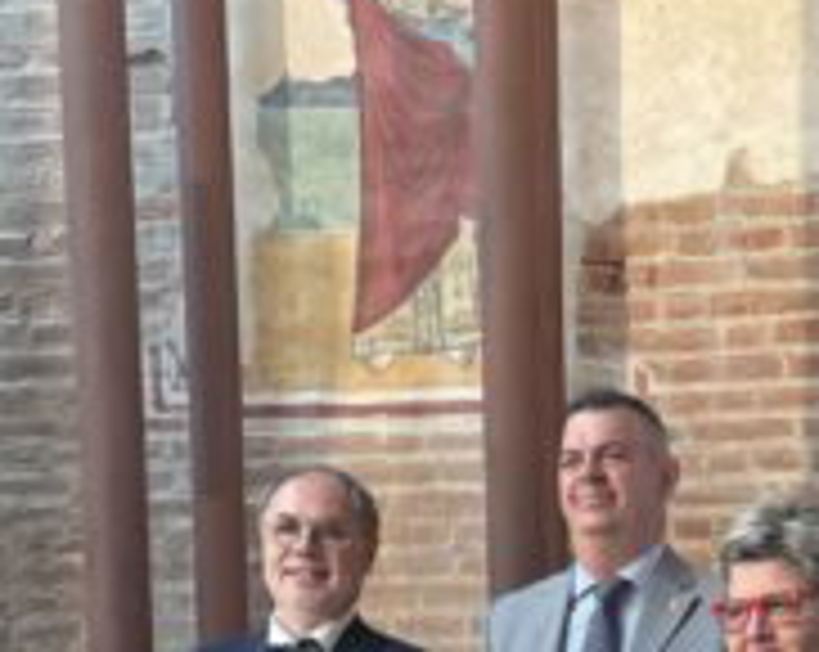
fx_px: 1791
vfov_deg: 18.5
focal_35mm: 74
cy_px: 944
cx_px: 742
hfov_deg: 25.0
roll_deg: -0.3
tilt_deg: -4.3
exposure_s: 1/50
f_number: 1.6
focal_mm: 5.96
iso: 500
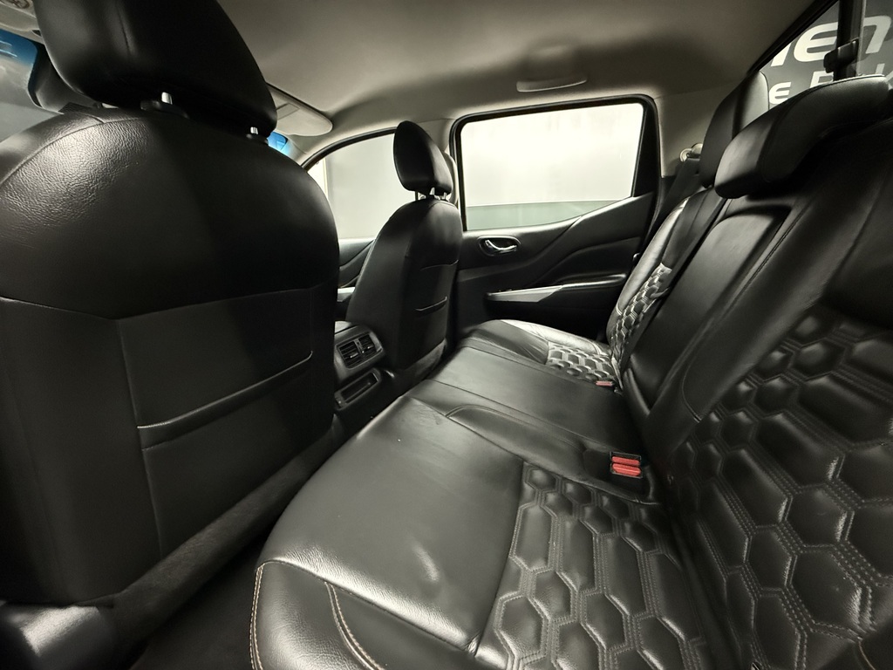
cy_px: 335
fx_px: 361
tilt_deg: -13.9
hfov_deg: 102.1
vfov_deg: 85.7
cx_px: 446
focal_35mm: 14
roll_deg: -0.5
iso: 1600
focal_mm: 2.22
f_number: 2.2
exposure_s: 1/32
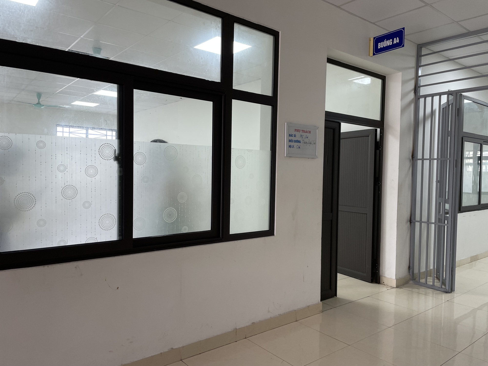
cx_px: 244
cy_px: 183
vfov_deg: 53.1
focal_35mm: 26
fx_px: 367
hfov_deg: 67.3
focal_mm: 4.2
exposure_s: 1/100
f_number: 1.6
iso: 64
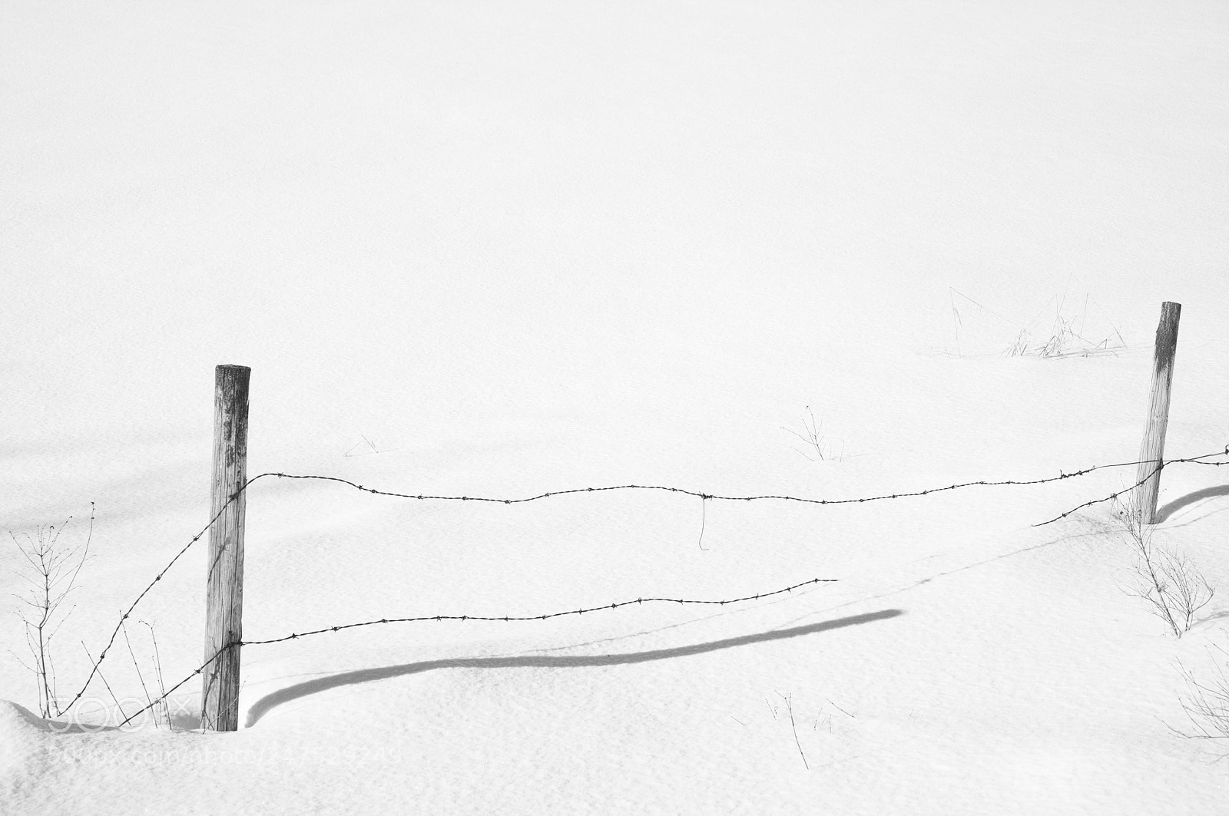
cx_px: 614
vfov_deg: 22.2
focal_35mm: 61
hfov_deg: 32.9
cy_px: 408
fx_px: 2080
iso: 200
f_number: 10
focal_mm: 40.7
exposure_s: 1/300
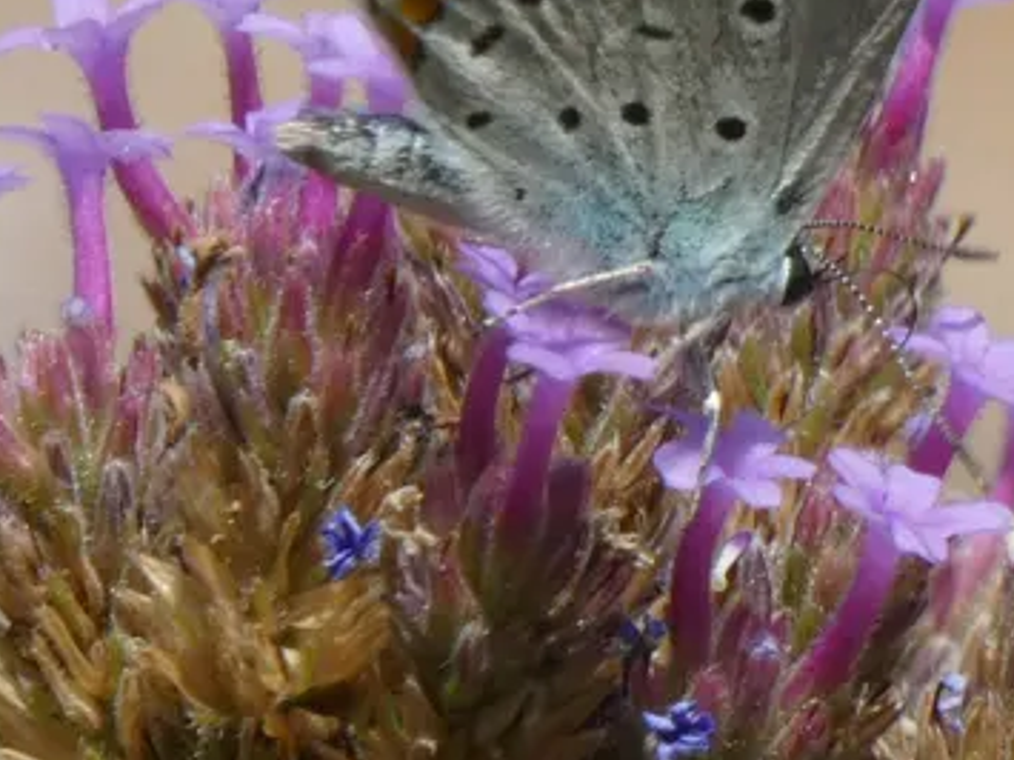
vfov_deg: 1.3
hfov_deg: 1.8
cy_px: 169
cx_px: 700
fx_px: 32826
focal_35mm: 1121
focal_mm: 111.5
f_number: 5.6
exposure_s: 1/160
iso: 80
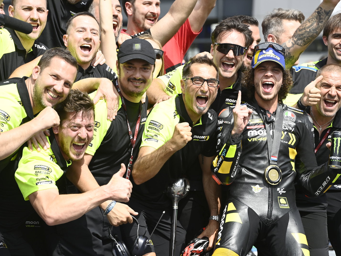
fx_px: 2137
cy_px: 128
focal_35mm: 217
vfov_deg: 6.8
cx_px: 191
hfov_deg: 9.1
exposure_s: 1/800
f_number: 8
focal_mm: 200
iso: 320
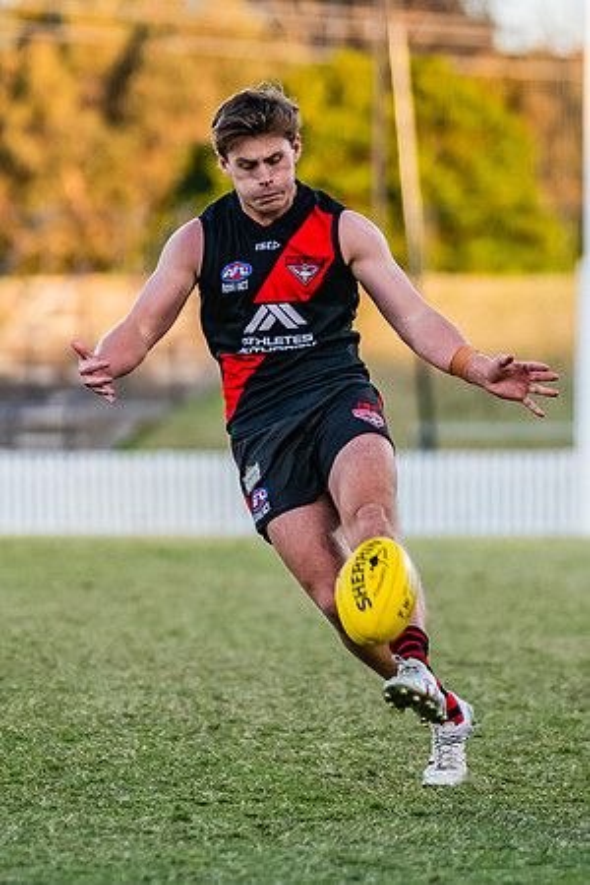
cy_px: 345
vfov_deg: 4.3
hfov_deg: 2.9
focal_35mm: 481
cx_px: 317
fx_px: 11823
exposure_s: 1/1600
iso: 1400
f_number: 4
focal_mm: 240
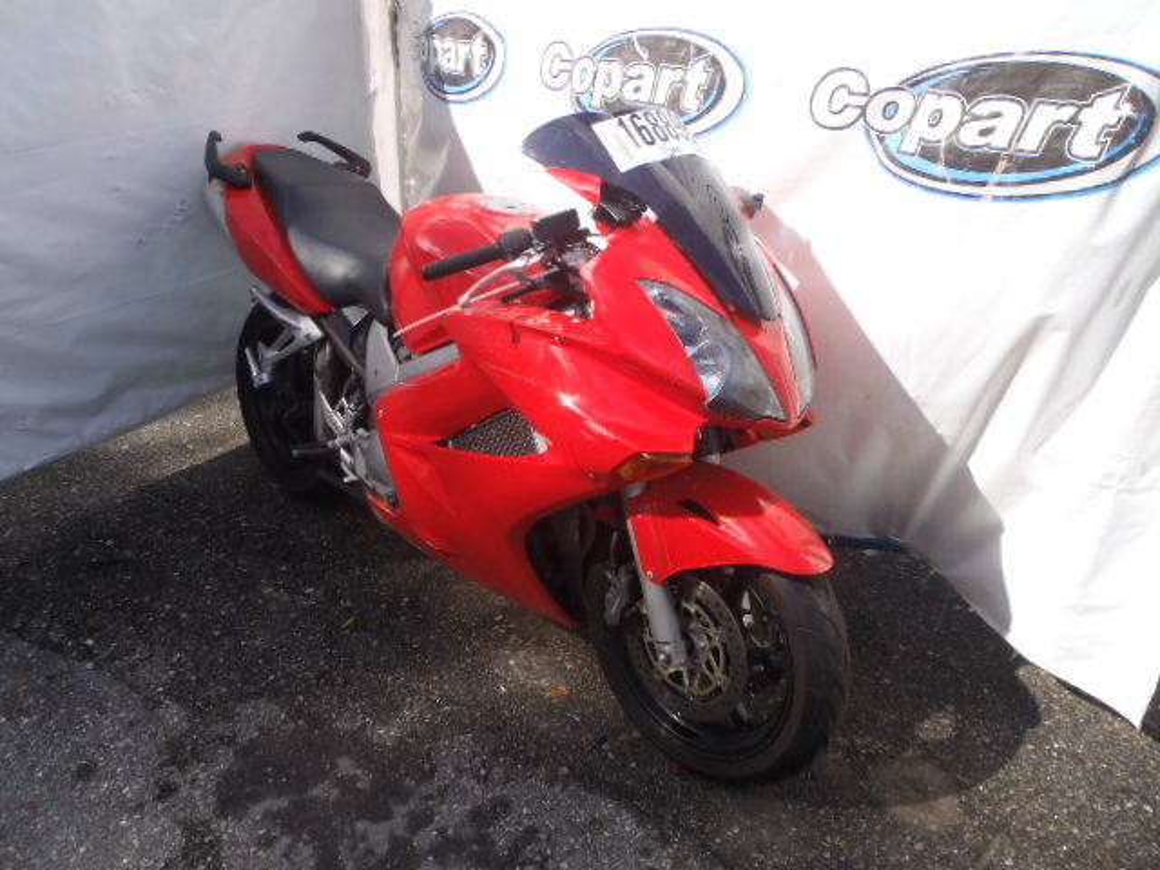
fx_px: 938
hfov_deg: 63.4
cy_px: 435
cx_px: 580
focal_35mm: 28
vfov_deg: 49.7
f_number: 4.5
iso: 80
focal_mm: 5
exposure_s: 1/320
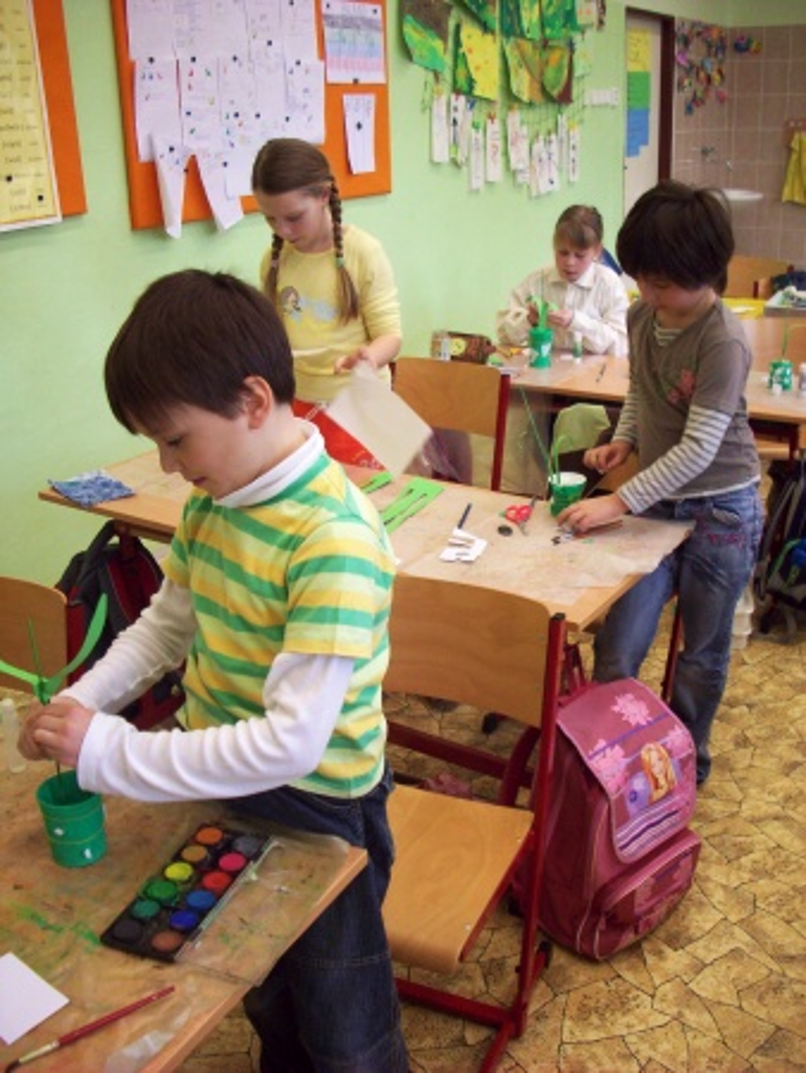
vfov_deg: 50.1
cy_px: 536
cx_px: 403
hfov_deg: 38.7
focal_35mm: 37
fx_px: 1148
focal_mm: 6.2
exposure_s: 1/45
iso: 111
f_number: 2.8
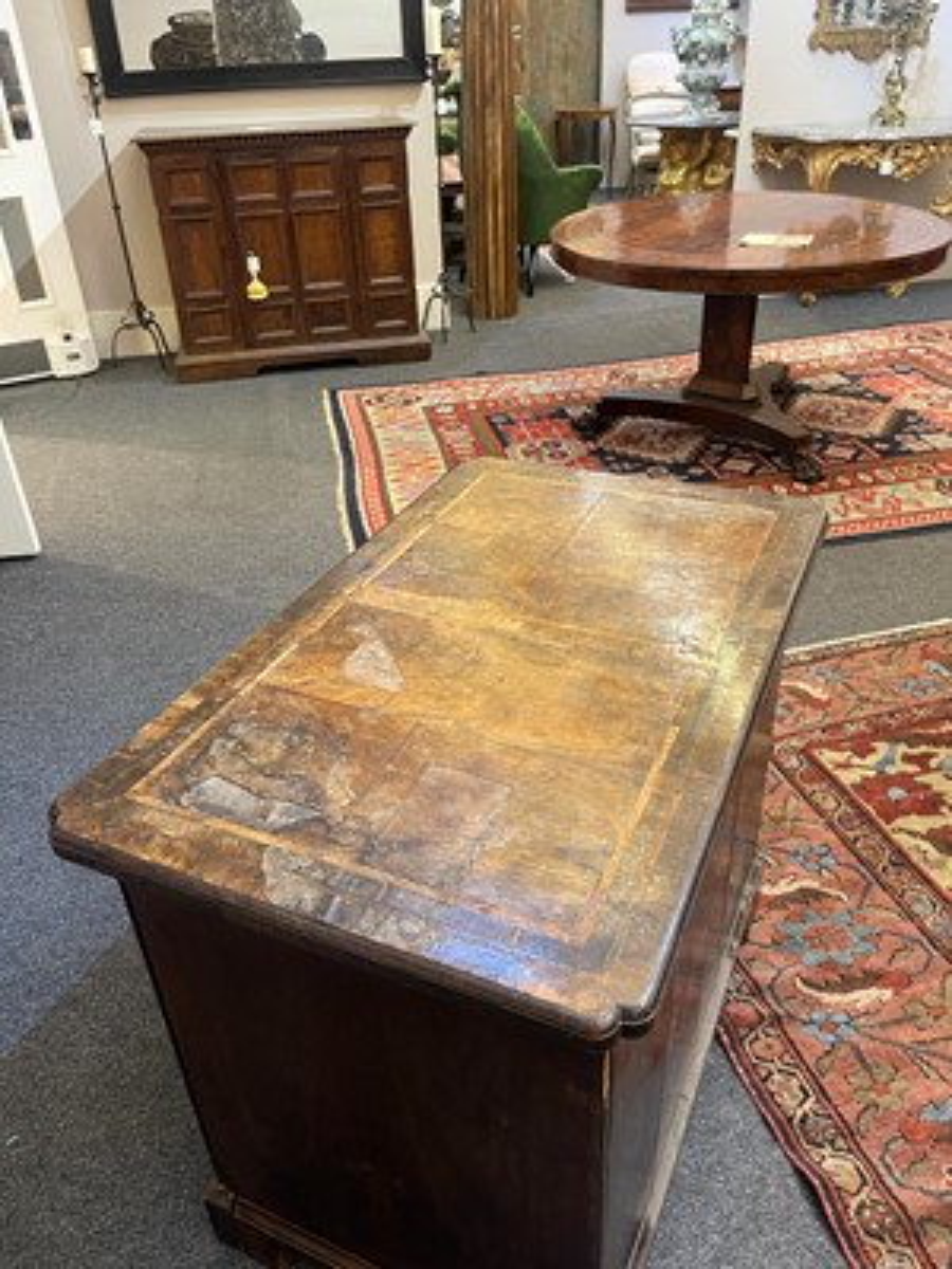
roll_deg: +2.9
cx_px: 476
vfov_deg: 67.3
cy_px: 634
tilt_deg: -32.6
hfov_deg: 53.1
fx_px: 953
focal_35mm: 26
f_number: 1.6
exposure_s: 1/50
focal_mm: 5.1
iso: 250
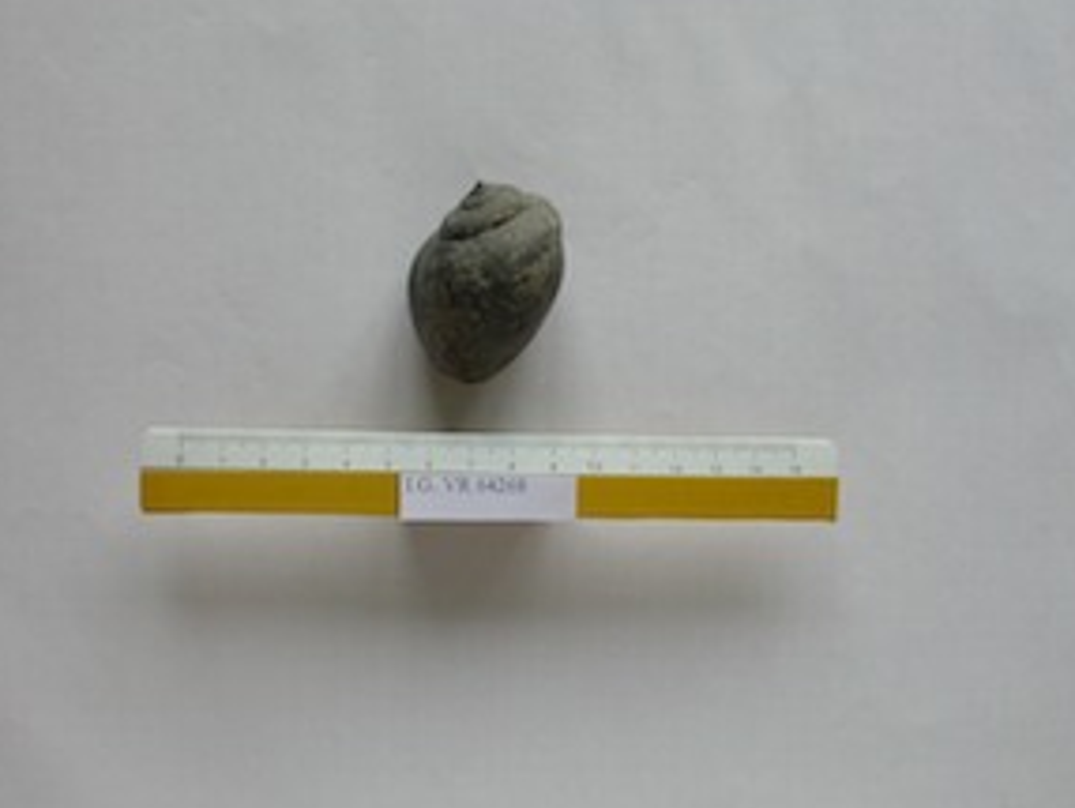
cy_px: 387
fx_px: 1585
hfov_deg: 37.5
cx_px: 515
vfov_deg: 28.6
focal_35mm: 51
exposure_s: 1/80.1
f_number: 3.3
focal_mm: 7.85
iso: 100
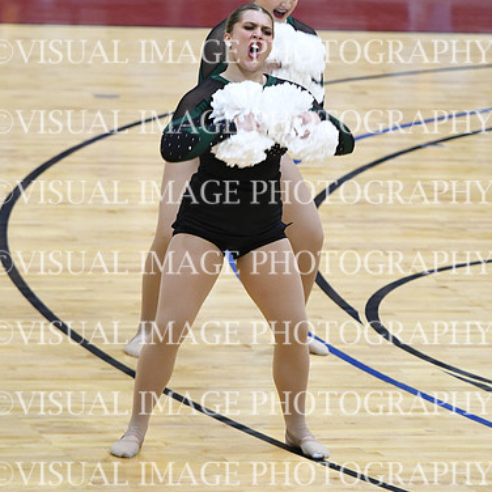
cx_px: 241
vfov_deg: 5.2
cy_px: 157
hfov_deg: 5.2
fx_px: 5371
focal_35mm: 334
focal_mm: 170
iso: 3200
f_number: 2.8
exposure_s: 1/400
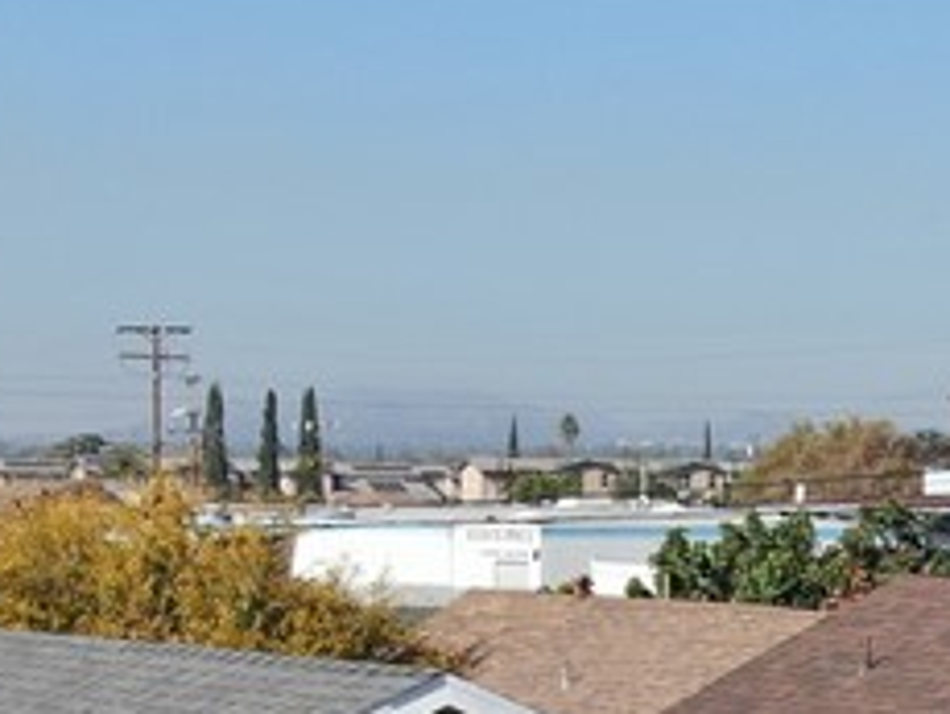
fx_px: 3544
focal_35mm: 129
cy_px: 896
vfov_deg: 11.3
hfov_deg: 15.0
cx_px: 995
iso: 100
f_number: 3
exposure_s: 1/1250
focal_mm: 5.11
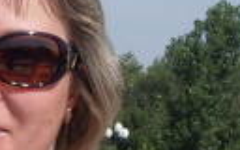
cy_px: 188
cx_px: -249
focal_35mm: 297
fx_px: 1943
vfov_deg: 4.4
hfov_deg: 6.8
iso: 80
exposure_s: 1/180
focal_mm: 9.9
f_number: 9.9
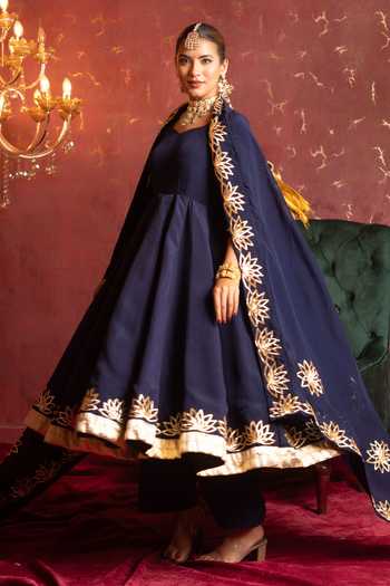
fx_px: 812
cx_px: 195
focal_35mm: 50
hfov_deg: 27.0
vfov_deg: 39.6
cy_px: 293
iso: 160
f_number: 4
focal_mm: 50
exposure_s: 1/160
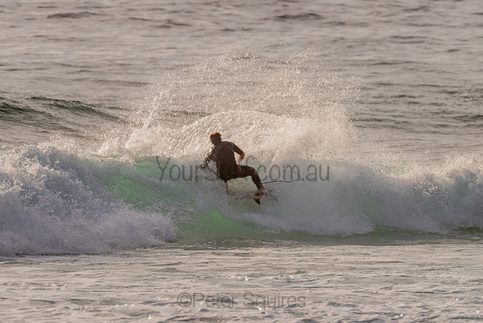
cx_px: 236
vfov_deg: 2.2
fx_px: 8225
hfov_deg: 3.4
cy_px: 157
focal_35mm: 613
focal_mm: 500
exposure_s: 1/2000
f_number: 5.6
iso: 90
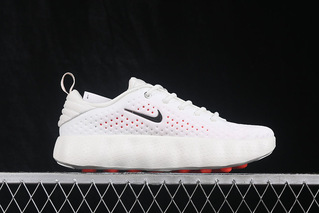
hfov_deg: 27.0
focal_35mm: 75
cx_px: 160
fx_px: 665
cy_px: 106
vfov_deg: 18.2
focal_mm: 50
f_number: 8
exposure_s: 1/80
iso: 160
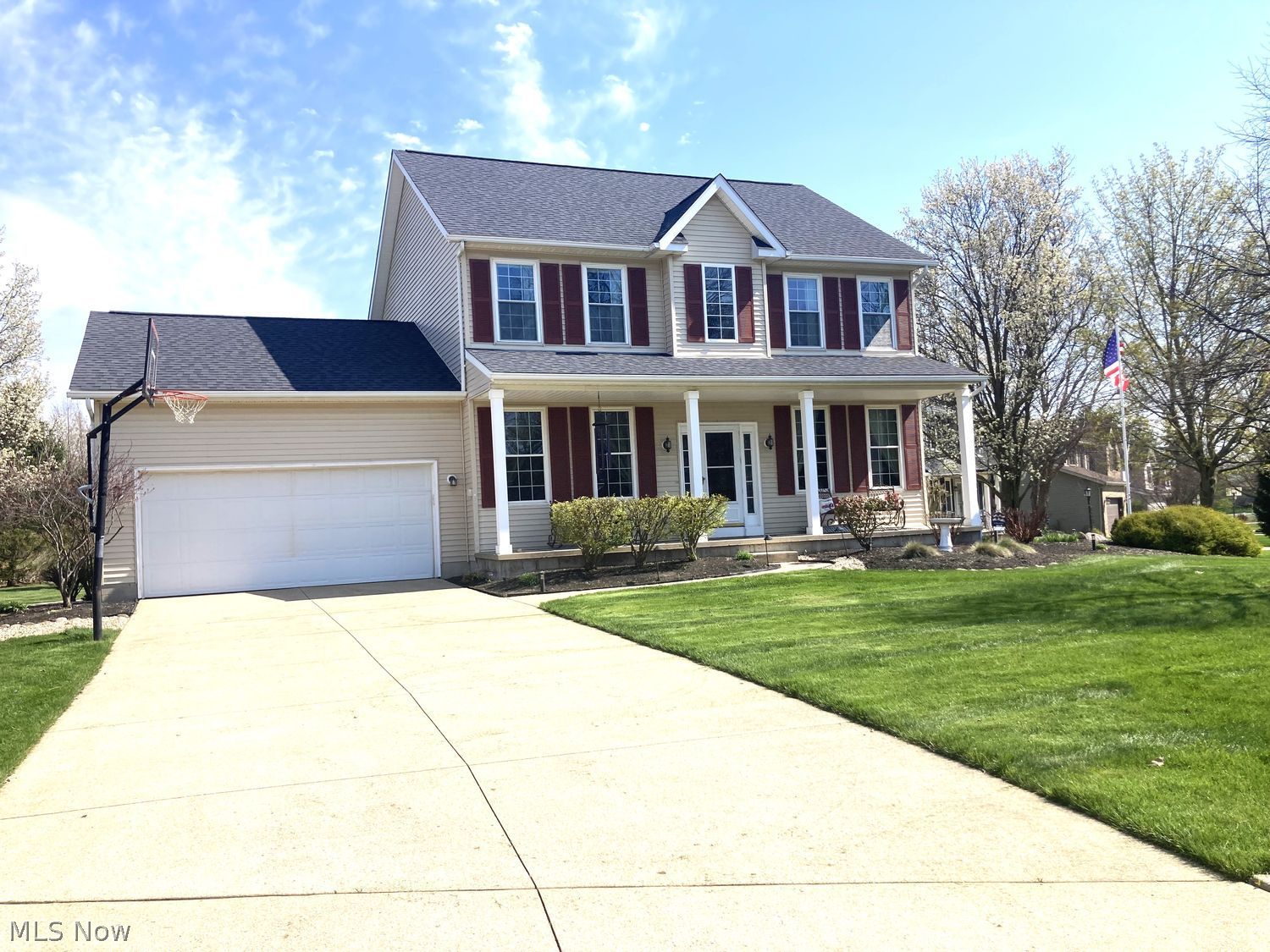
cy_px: 476
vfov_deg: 49.7
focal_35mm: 28
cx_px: 635
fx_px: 1027
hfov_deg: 63.4
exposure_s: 1/2000
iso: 20
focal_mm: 3.99
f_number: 1.8
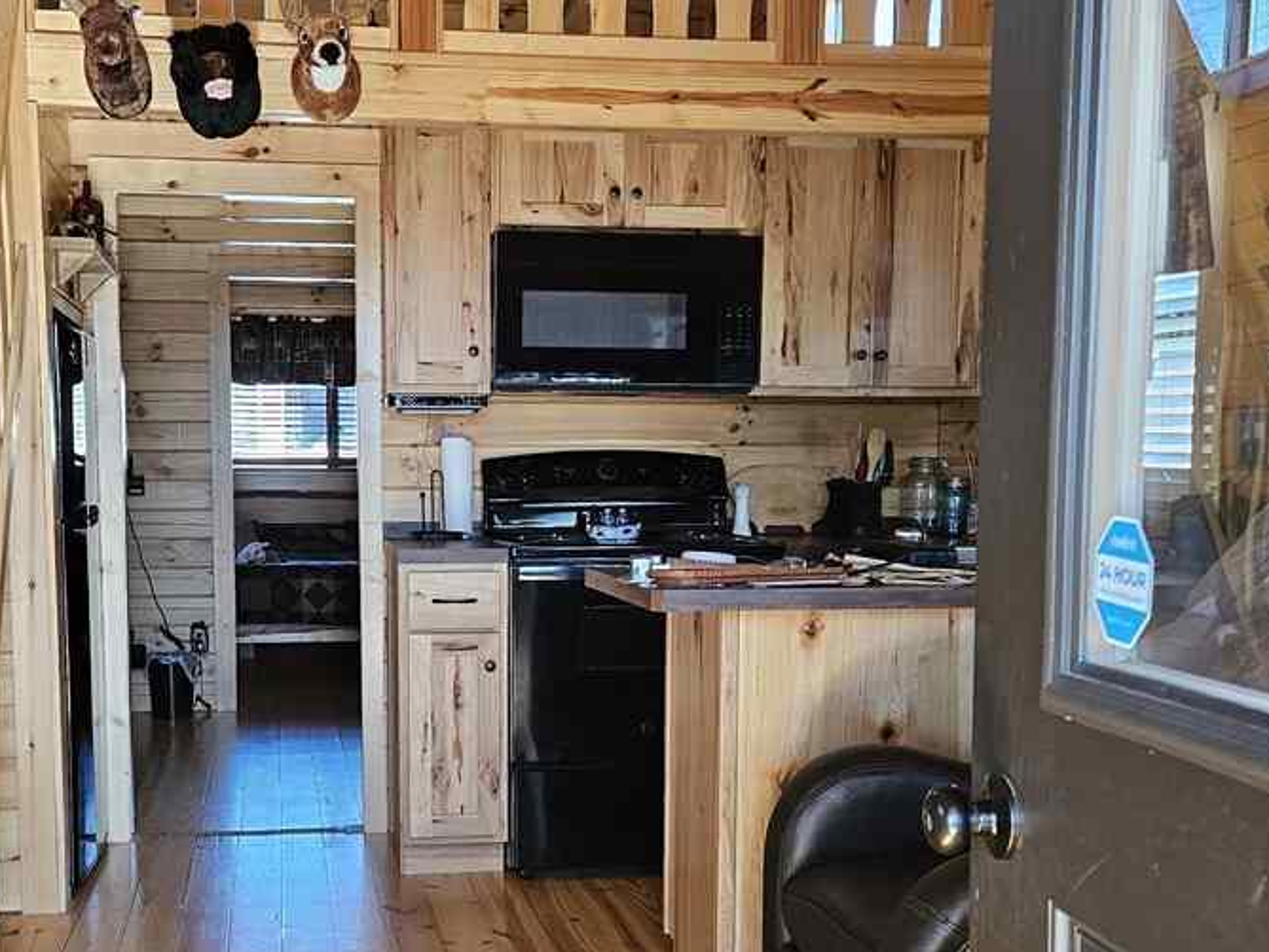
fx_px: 1613
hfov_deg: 42.8
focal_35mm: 44
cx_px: 524
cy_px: 635
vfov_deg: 32.6
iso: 200
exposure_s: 1/120
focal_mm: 5.4
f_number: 1.8
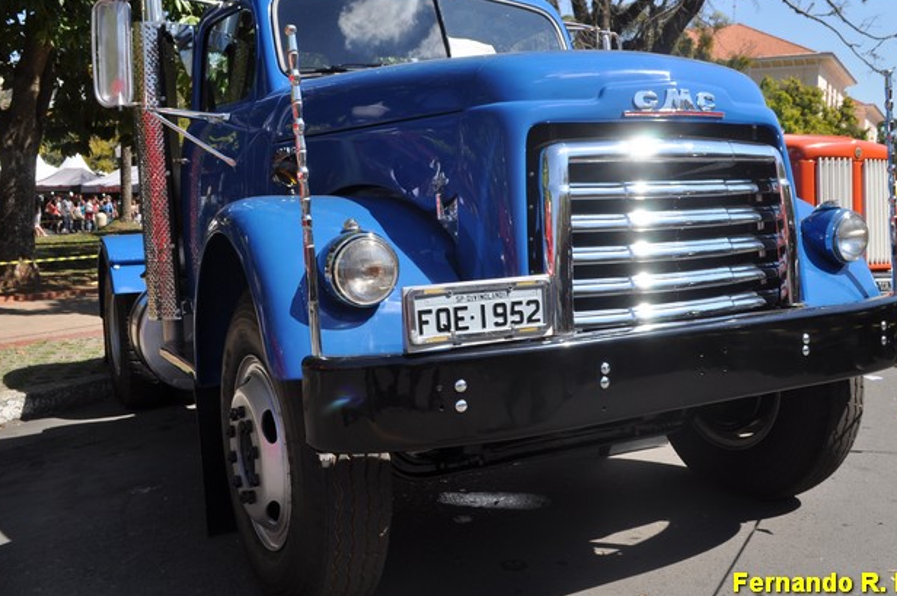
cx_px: 484
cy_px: 275
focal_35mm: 33
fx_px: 821
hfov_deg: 57.2
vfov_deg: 39.8
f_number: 8
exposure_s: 1/350
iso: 200
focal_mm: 18
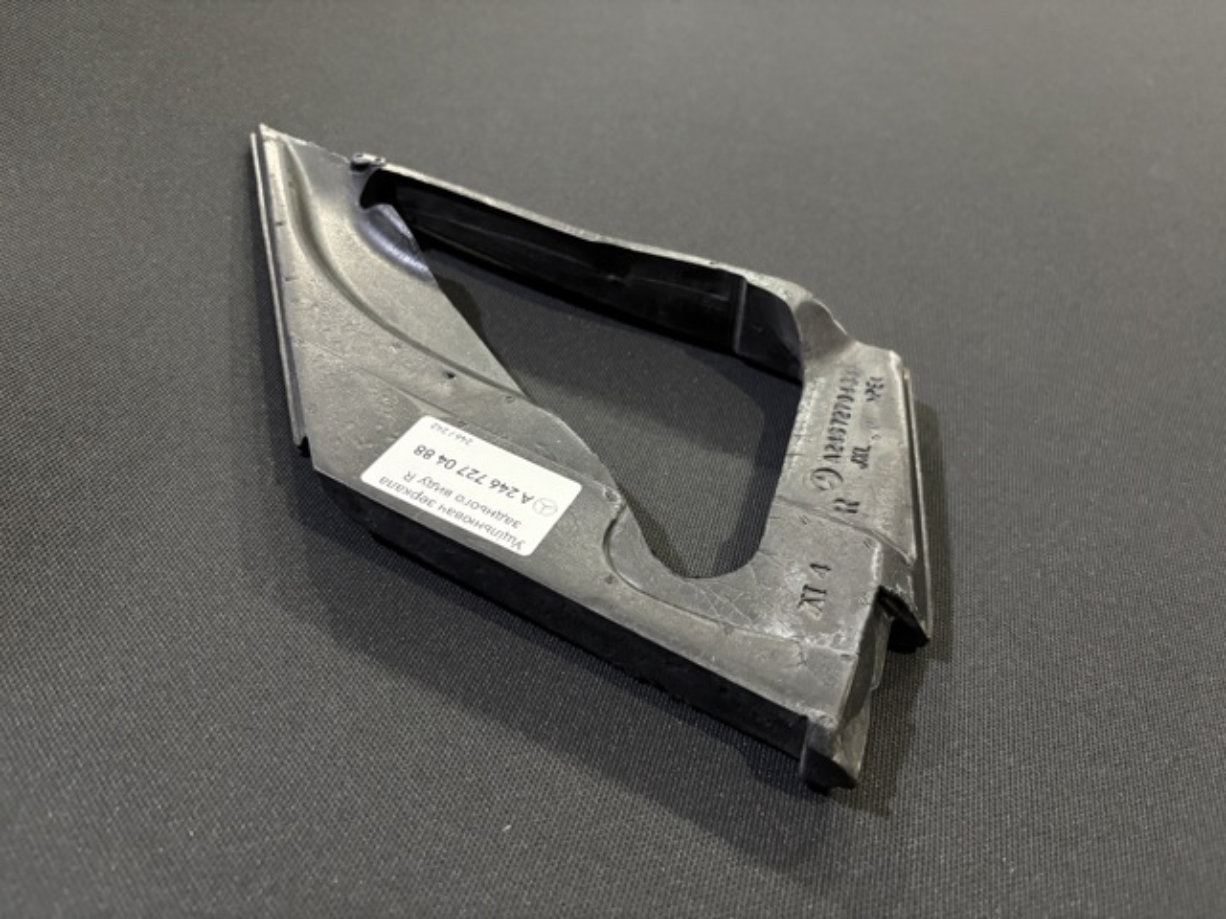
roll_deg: +12.0
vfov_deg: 53.1
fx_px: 921
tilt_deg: -39.6
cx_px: 613
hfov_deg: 67.3
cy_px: 460
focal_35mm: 26
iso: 640
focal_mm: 5.96
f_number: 1.6
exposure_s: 1/25
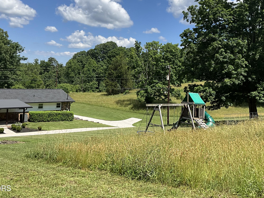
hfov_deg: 47.9
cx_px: 132
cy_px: 67
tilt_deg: +0.4
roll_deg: -2.3
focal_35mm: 39
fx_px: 297
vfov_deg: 36.5
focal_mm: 3
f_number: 1.8
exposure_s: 1/1912
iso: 25
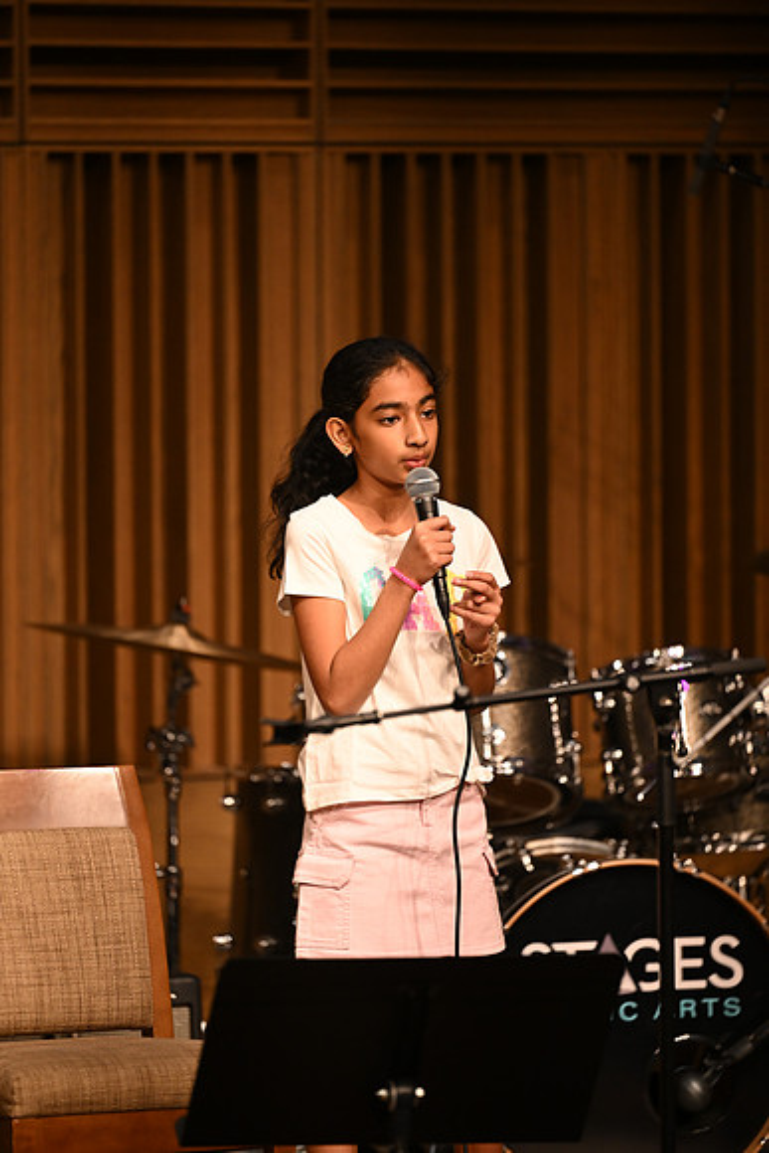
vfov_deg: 10.3
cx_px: 384
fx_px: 6404
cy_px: 576
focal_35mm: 200
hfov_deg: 6.9
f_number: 2.8
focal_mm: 200
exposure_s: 1/400
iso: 1600
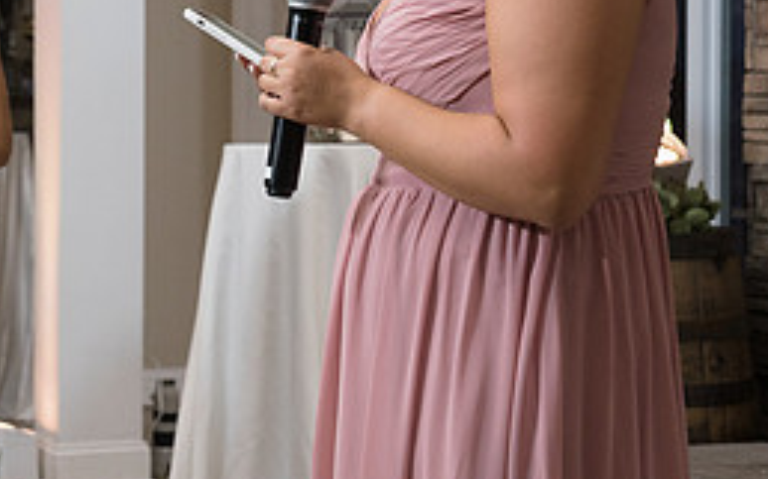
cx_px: 91
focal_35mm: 117
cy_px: 101
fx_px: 2448
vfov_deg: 11.1
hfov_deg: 17.6
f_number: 5.6
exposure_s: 1/200
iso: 2000
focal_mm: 48
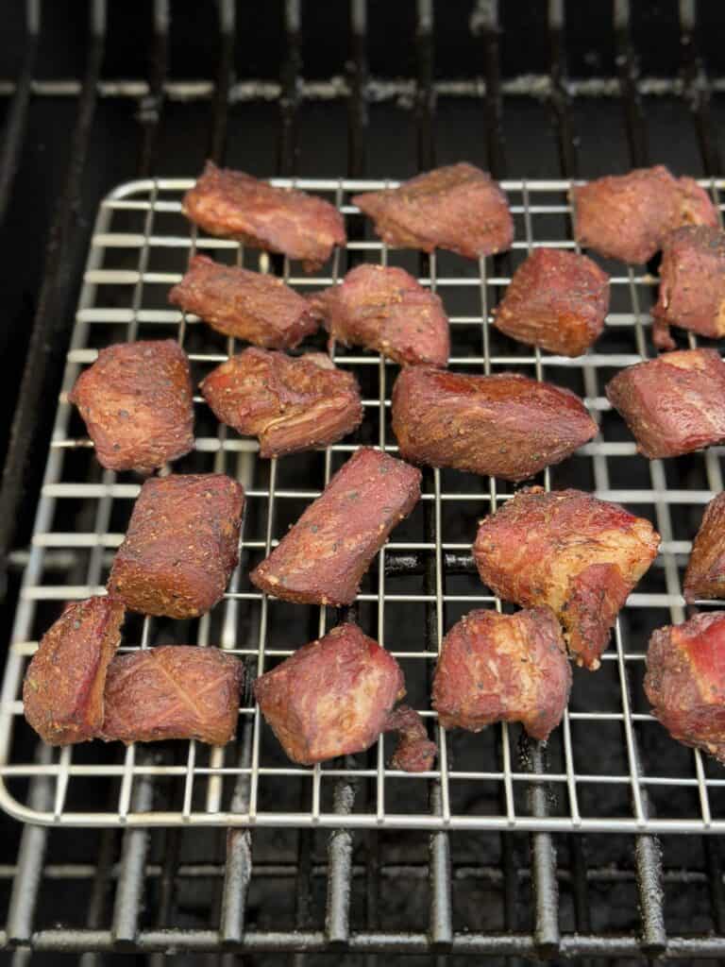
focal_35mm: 48
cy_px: 484
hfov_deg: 30.3
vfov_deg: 39.7
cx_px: 362
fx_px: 1340
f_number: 1.78
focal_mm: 6.76
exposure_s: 1/121
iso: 64
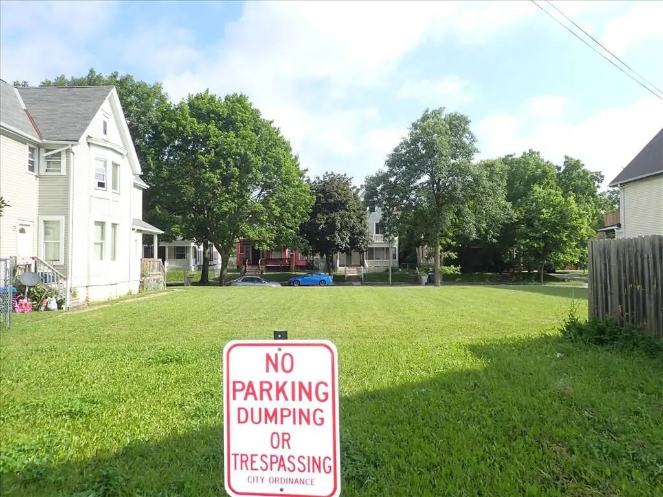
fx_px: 479
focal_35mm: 25
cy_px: 248
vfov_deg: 54.9
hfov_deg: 69.4
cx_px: 332
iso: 100
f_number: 2.8
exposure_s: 1/800
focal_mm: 4.5
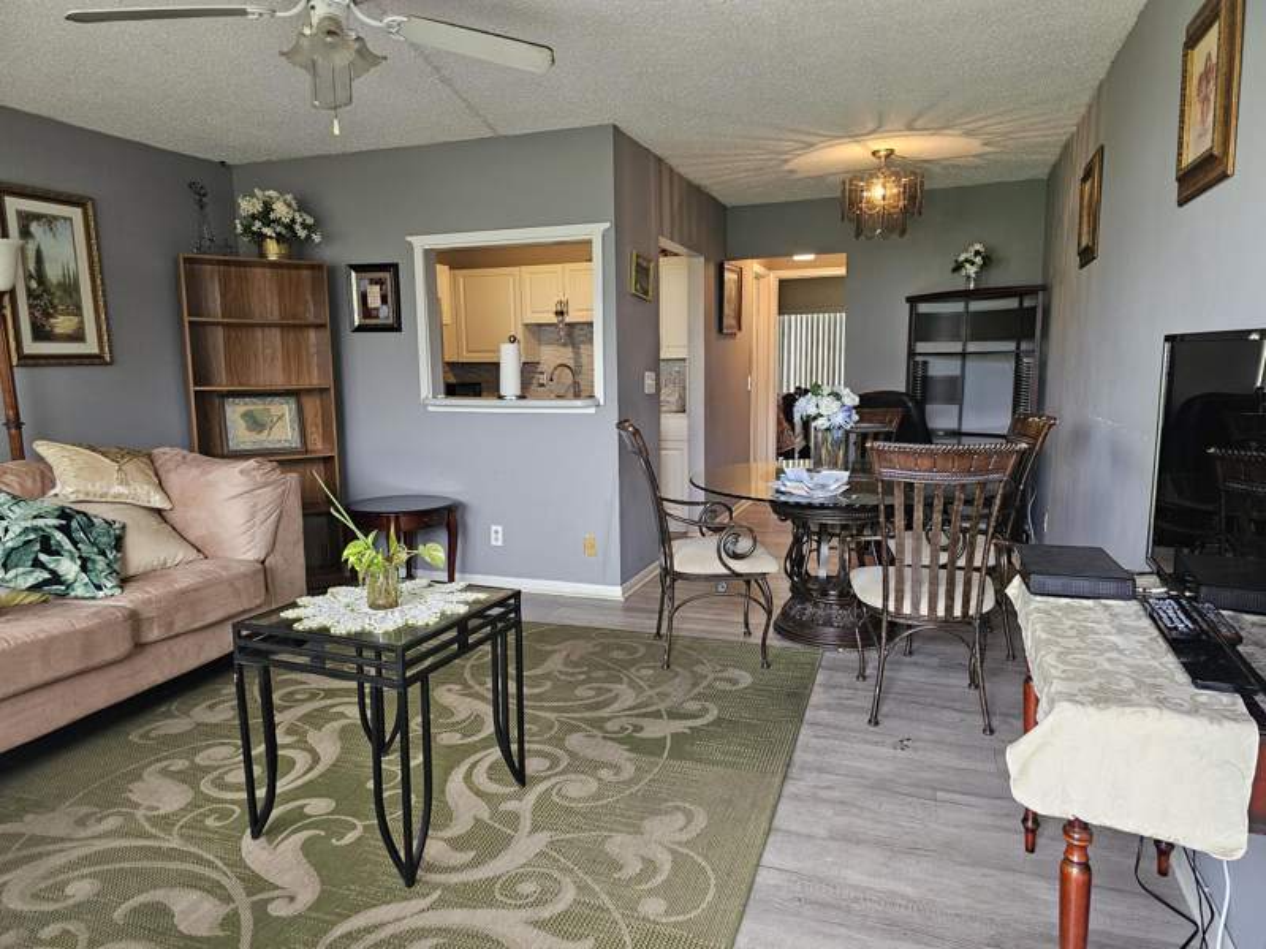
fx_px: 841
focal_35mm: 23
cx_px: 633
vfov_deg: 58.9
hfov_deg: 73.9
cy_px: 474
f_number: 1.7
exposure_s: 1/120
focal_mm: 6.3
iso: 500
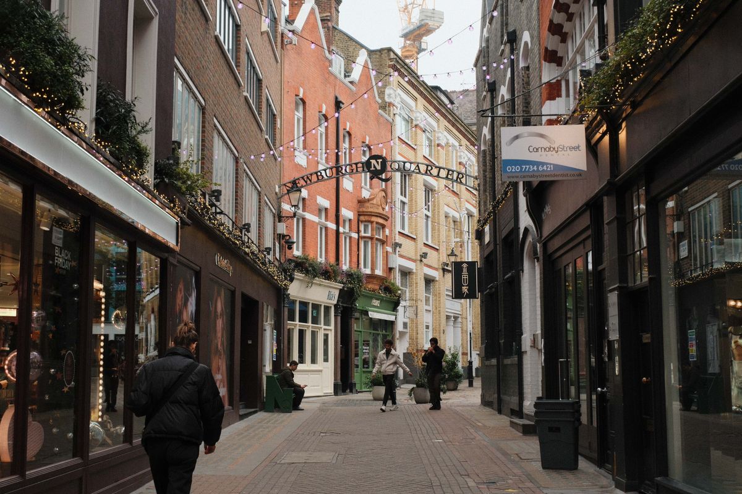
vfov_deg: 28.1
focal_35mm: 48
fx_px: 989
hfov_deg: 41.1
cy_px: 247
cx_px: 371
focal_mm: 32.1
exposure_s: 1/180
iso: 640
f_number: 6.3
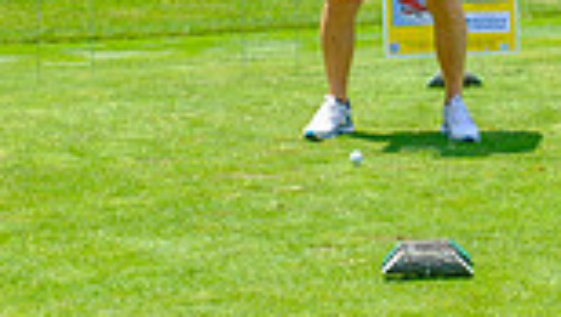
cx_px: 375
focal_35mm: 165
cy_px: -135
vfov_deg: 7.3
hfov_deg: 13.0
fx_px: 2457
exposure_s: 1/500
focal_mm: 35.8
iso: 200
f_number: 5
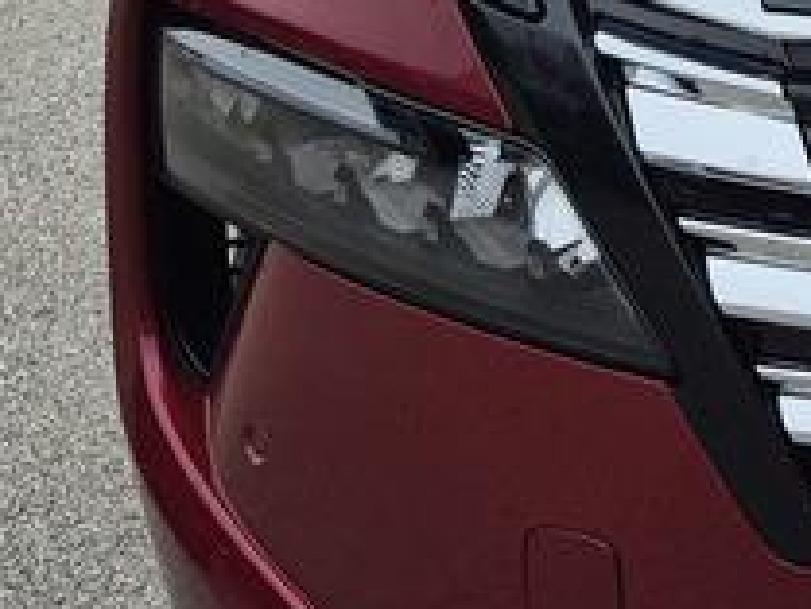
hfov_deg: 12.5
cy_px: -31
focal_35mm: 141
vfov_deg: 10.4
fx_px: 3305
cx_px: 1544
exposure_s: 1/728
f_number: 1.8
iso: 25
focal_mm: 5.4
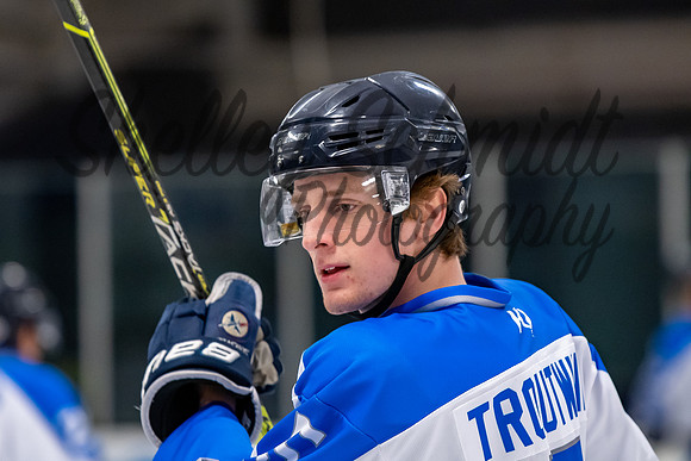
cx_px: 319
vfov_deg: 4.3
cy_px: 215
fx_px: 6199
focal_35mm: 323
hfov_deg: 6.4
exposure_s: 1/800
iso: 2000
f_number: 3.2
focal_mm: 200
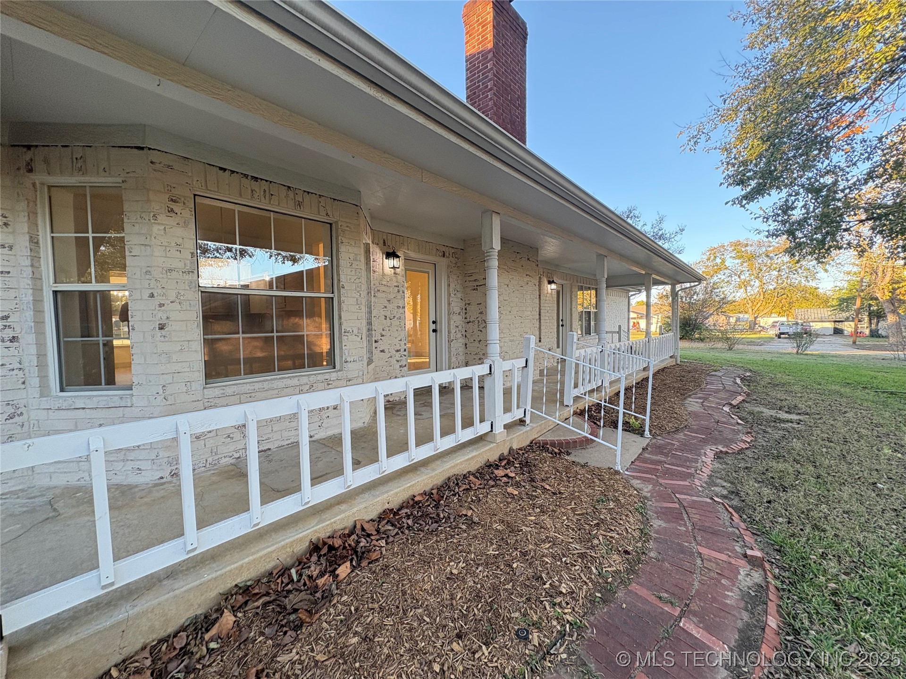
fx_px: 366
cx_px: 453
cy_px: 340
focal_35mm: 14
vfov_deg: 85.7
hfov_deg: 102.1
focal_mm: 2.22
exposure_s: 1/99
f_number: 2.2
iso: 100
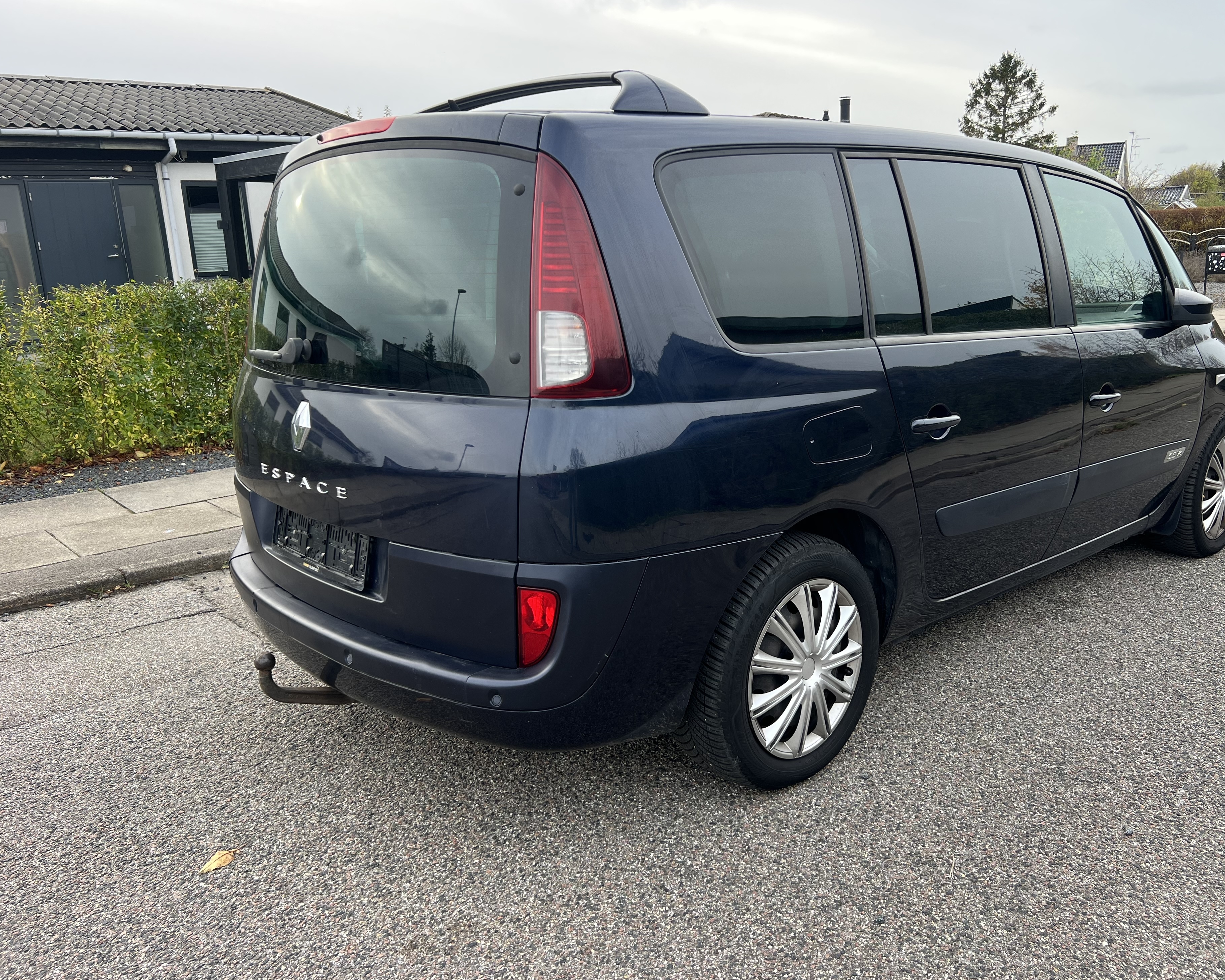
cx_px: 656
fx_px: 1015
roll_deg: +2.7
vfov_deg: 51.5
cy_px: 499
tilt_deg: -15.7
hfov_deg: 62.1
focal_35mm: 28
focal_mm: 5.7
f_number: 1.5
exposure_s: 1/255
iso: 40
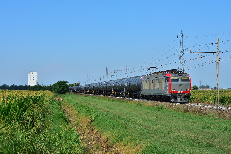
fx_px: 404
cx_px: 116
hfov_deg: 31.9
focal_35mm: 63
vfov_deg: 21.6
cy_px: 77
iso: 200
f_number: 7.1
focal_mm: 42
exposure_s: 1/800
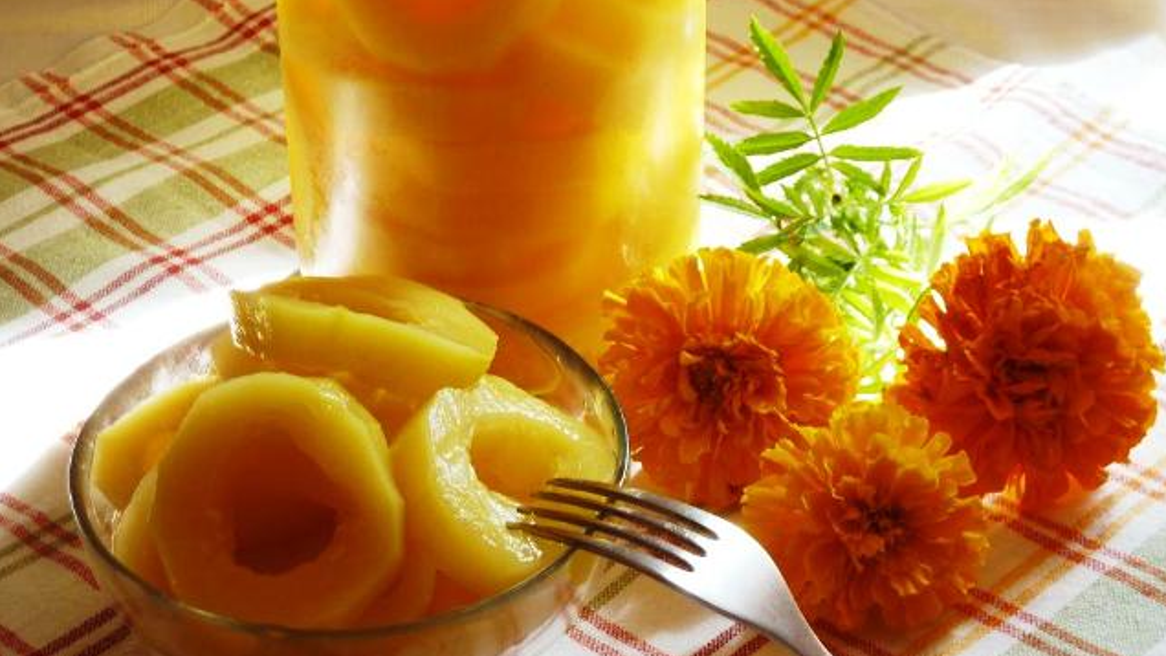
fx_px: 2814
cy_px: 229
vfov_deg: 13.3
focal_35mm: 91
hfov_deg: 23.4
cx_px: 583
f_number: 4.2
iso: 100
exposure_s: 1/40
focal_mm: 13.7
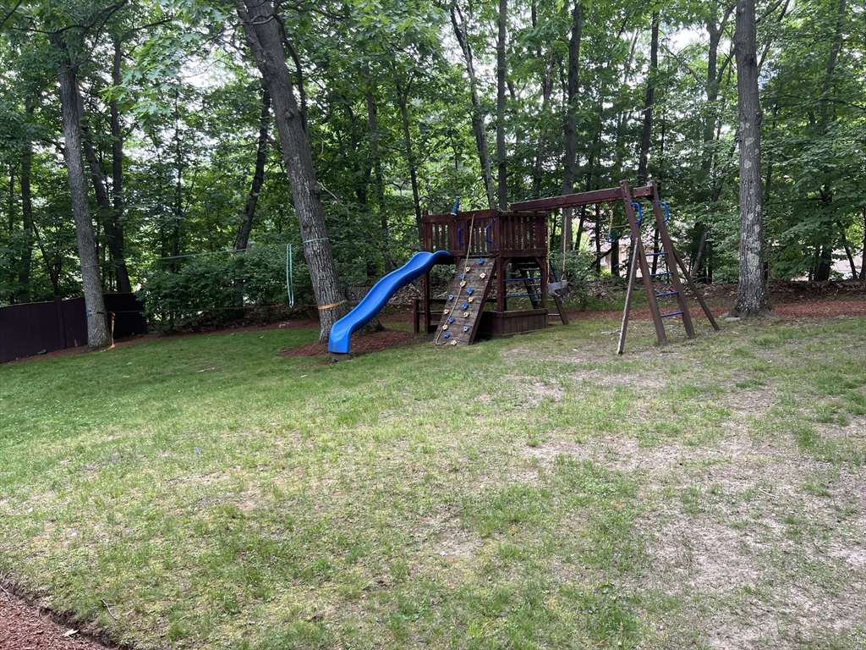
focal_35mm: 26
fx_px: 650
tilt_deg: -5.3
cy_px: 325
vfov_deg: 53.1
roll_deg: +0.7
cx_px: 433
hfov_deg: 67.3
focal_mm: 5.7
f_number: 1.5
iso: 50
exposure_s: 1/160
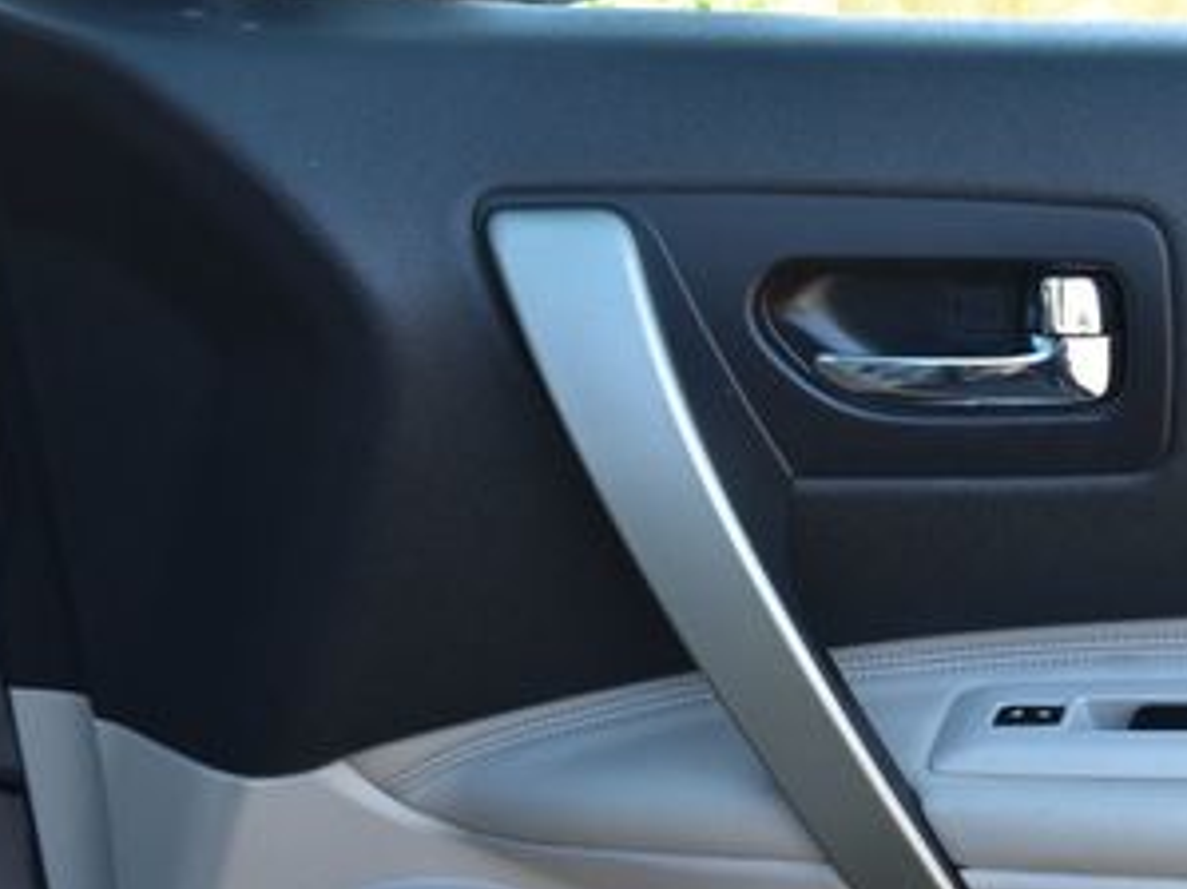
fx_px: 2536
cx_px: 1219
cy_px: 790
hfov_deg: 24.9
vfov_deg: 19.5
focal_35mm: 74
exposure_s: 1/50
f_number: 8
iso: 400
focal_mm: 24
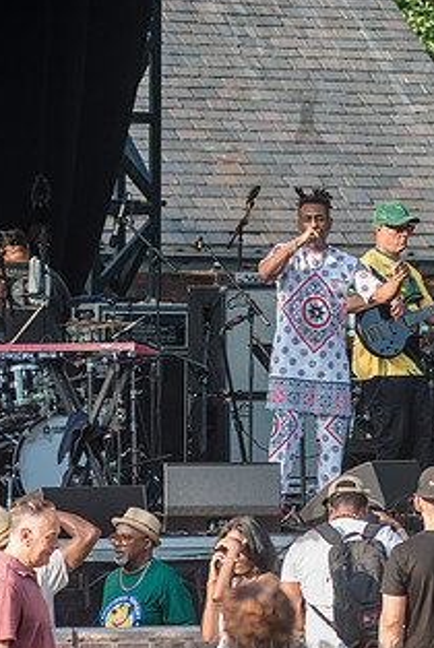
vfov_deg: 5.6
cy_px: 306
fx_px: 6676
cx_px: 306
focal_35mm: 370
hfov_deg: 3.7
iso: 400
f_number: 4.5
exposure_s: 1/500
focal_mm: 200
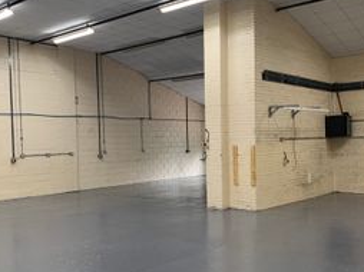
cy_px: 159
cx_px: 165
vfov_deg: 35.0
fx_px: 431
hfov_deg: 45.8
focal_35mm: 41
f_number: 1.8
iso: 100
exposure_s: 1/50
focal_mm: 4.25
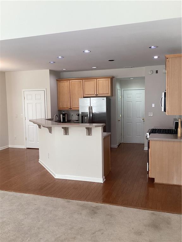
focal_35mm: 31
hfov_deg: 45.4
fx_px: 217
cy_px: 121
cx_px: 91
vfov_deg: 58.4
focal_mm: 3.3
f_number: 2.4
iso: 50
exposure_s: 1/60
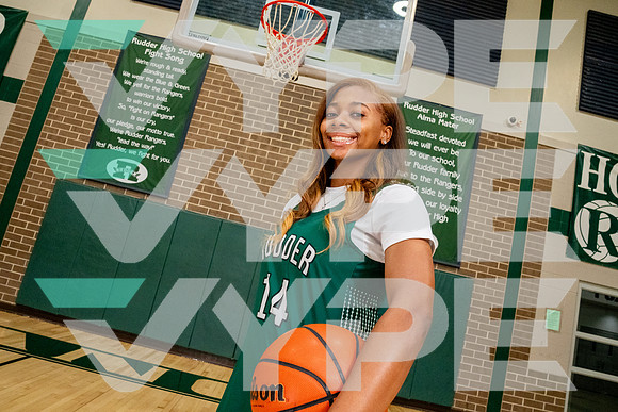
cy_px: 201
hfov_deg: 68.5
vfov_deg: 48.9
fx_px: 454
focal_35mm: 26
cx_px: 307
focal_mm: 24
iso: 6400
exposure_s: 1/320
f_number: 7.1
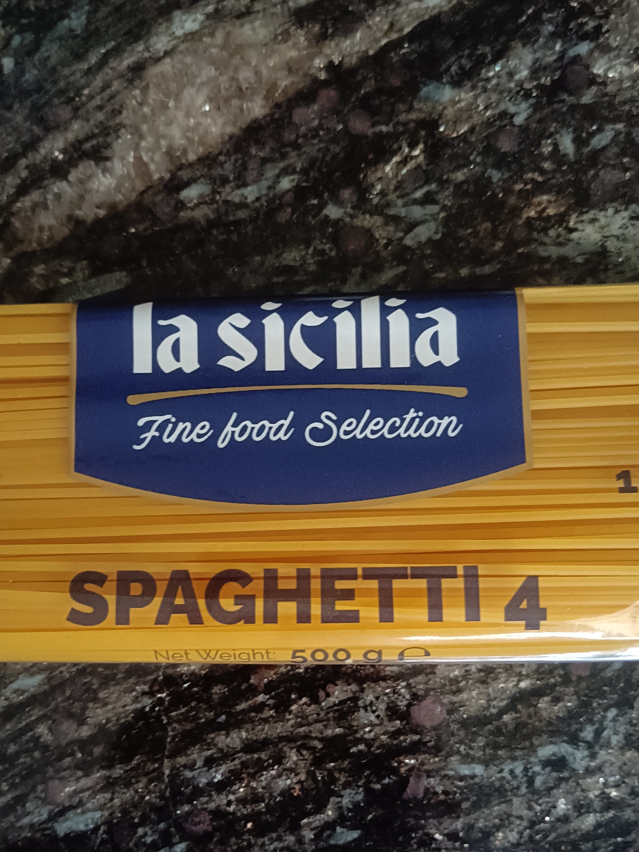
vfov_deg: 55.3
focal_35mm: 33
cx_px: 297
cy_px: 454
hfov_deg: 42.9
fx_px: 812
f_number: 1.9
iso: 2829
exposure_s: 1/25
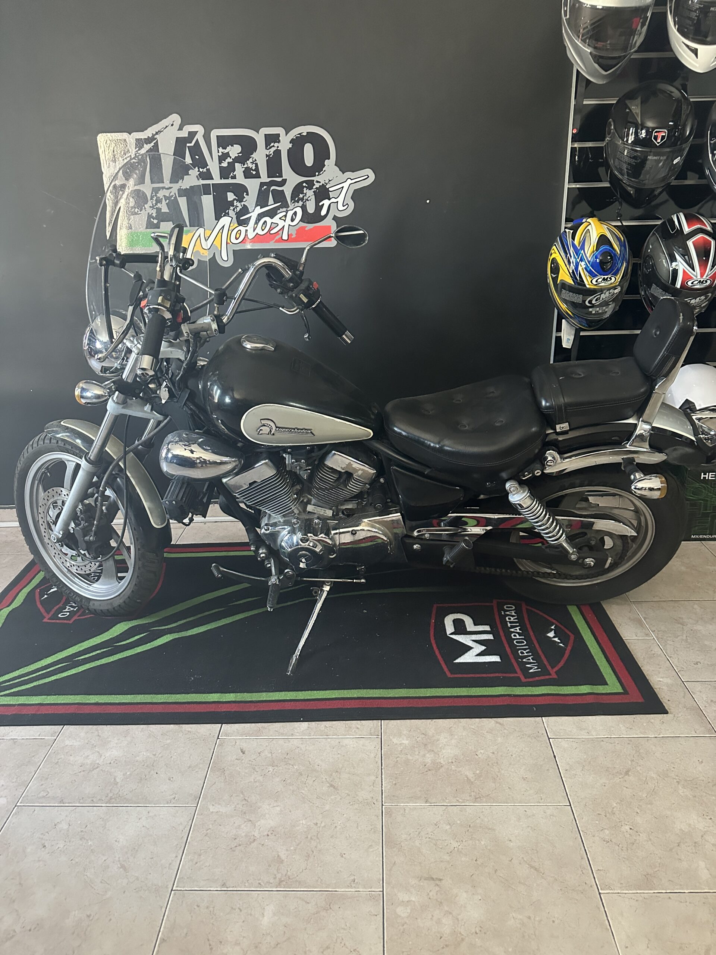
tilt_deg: -19.6
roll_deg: +2.2
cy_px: 478
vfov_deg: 71.6
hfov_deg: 56.8
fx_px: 662
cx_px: 358
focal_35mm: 24
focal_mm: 6.86
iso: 800
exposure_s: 1/60
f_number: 1.78
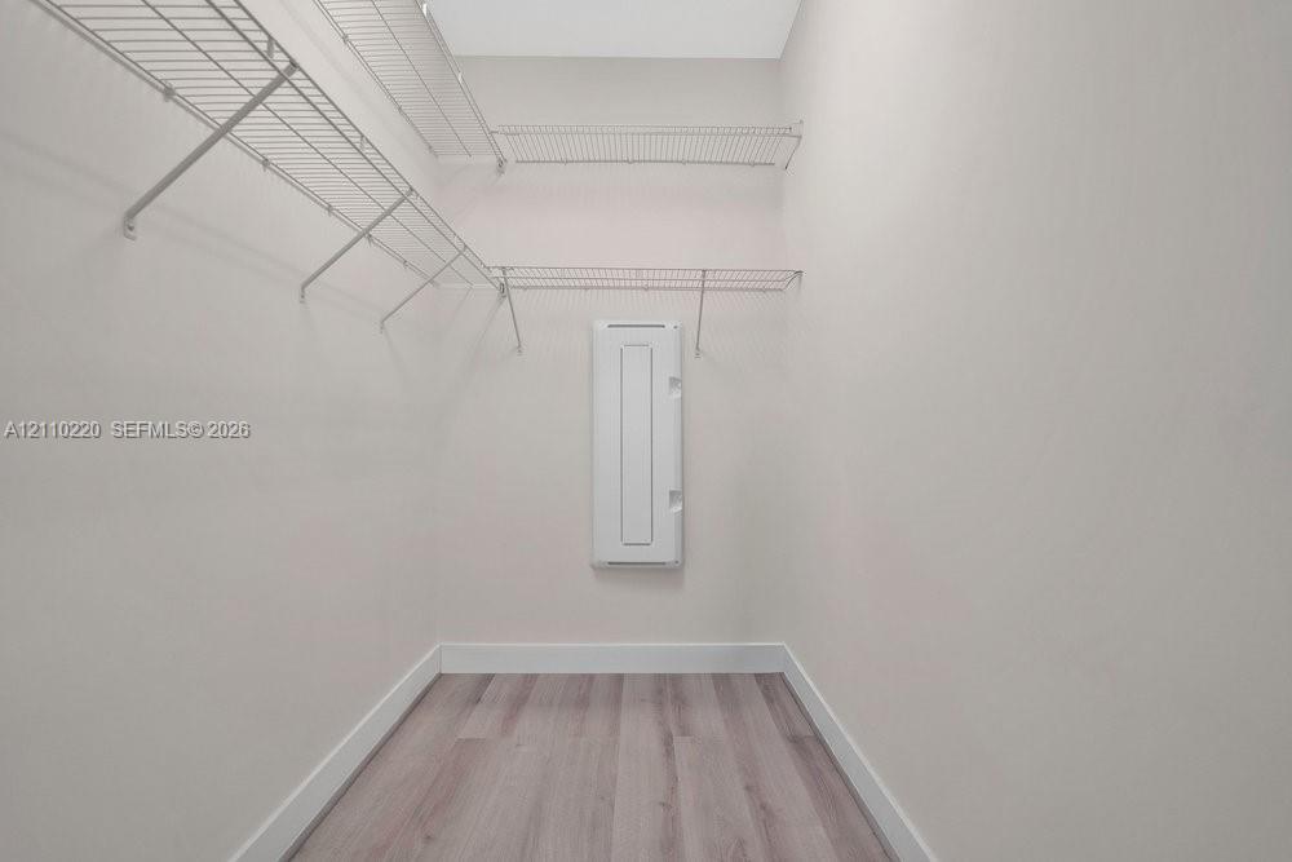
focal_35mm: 14
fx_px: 502
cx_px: 646
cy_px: 431
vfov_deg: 81.2
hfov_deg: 104.2
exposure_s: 1/160
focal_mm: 14
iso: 1000
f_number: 4
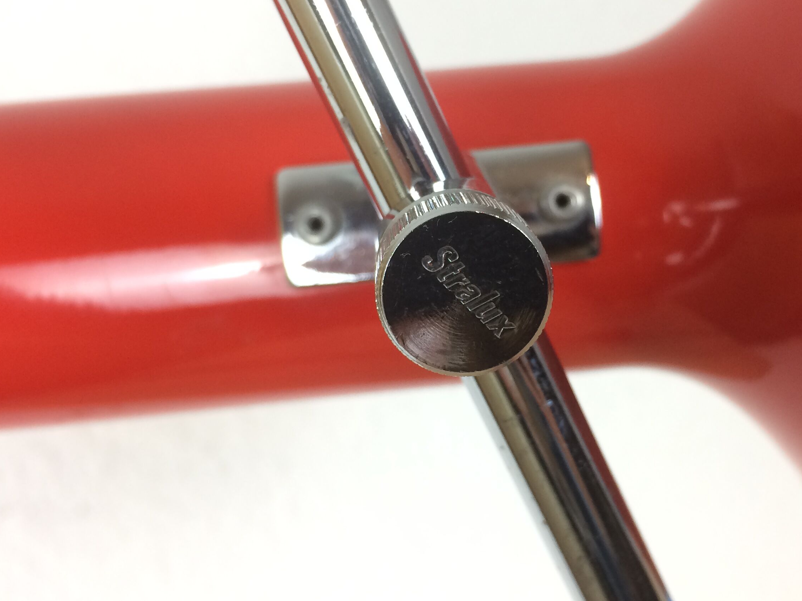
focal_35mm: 42
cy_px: 258
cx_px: 503
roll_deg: +24.2
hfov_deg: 44.4
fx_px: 973
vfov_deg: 34.3
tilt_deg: -14.6
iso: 40
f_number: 2.2
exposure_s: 1/33
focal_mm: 4.15
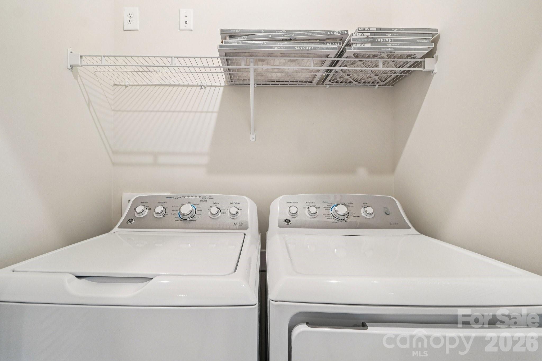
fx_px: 226
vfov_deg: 77.3
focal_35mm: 15
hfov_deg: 100.4
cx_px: 271
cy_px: 180
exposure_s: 1/6
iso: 400
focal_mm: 10
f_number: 8
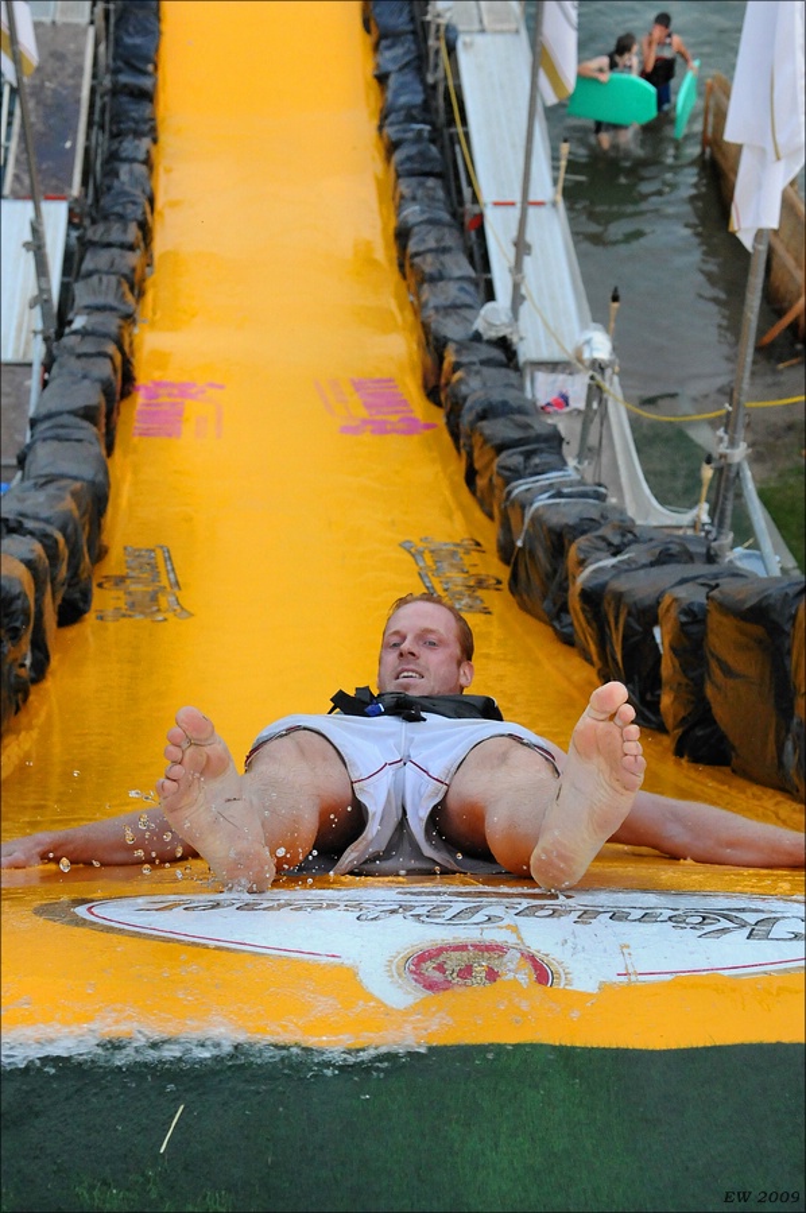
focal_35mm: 51
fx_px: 1717
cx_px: 403
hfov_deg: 26.4
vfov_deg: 38.9
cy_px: 606
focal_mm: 34
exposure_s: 1/800
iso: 2000
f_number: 5.6
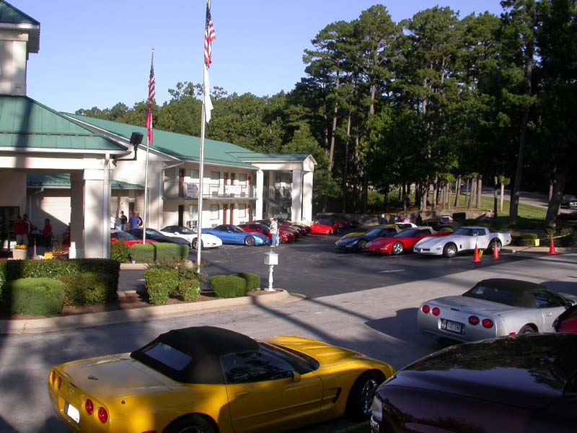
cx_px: 288
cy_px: 216
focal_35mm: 38
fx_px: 633
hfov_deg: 49.0
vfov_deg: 37.7
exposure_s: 1/287
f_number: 6.7
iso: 100
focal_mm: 7.85
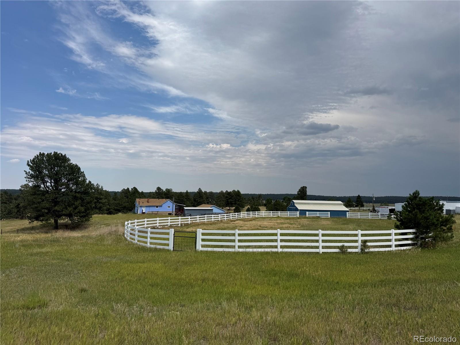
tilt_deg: +3.8
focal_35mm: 24
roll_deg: -1.5
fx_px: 319
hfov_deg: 71.6
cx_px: 230
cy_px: 172
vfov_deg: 56.8
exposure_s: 1/5814
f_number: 1.78
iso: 80
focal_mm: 6.76
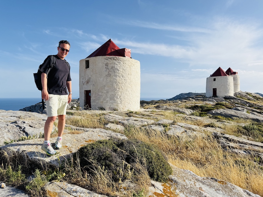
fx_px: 190
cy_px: 101
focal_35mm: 25
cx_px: 136
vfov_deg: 54.9
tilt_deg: -0.1
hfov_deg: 69.4
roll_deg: +0.5
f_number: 1.78
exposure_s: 1/6711
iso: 80
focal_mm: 6.76
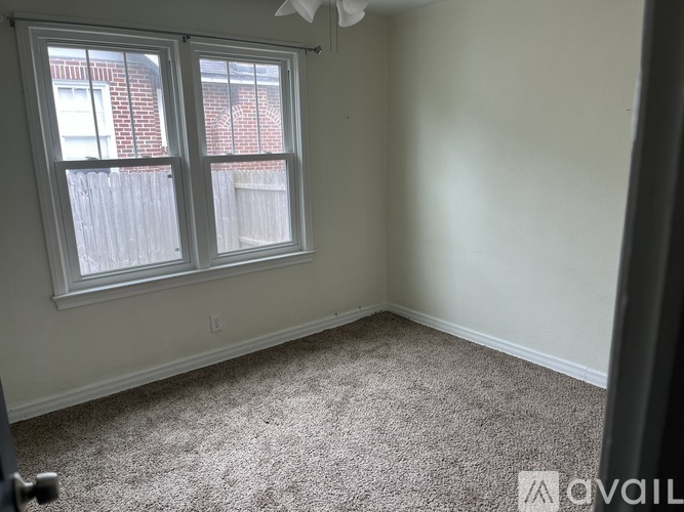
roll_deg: +0.7
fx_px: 514
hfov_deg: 67.3
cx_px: 342
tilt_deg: -13.1
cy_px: 256
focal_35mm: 26
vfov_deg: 53.0
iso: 40
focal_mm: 5.1
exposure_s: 1/122
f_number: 1.6
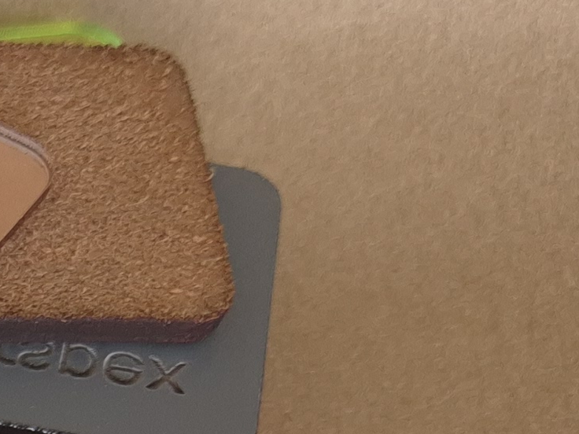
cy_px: 836
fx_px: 2091
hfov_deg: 13.5
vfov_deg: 10.9
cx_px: -576
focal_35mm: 125
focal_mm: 5.4
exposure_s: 1/60
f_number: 1.8
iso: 50
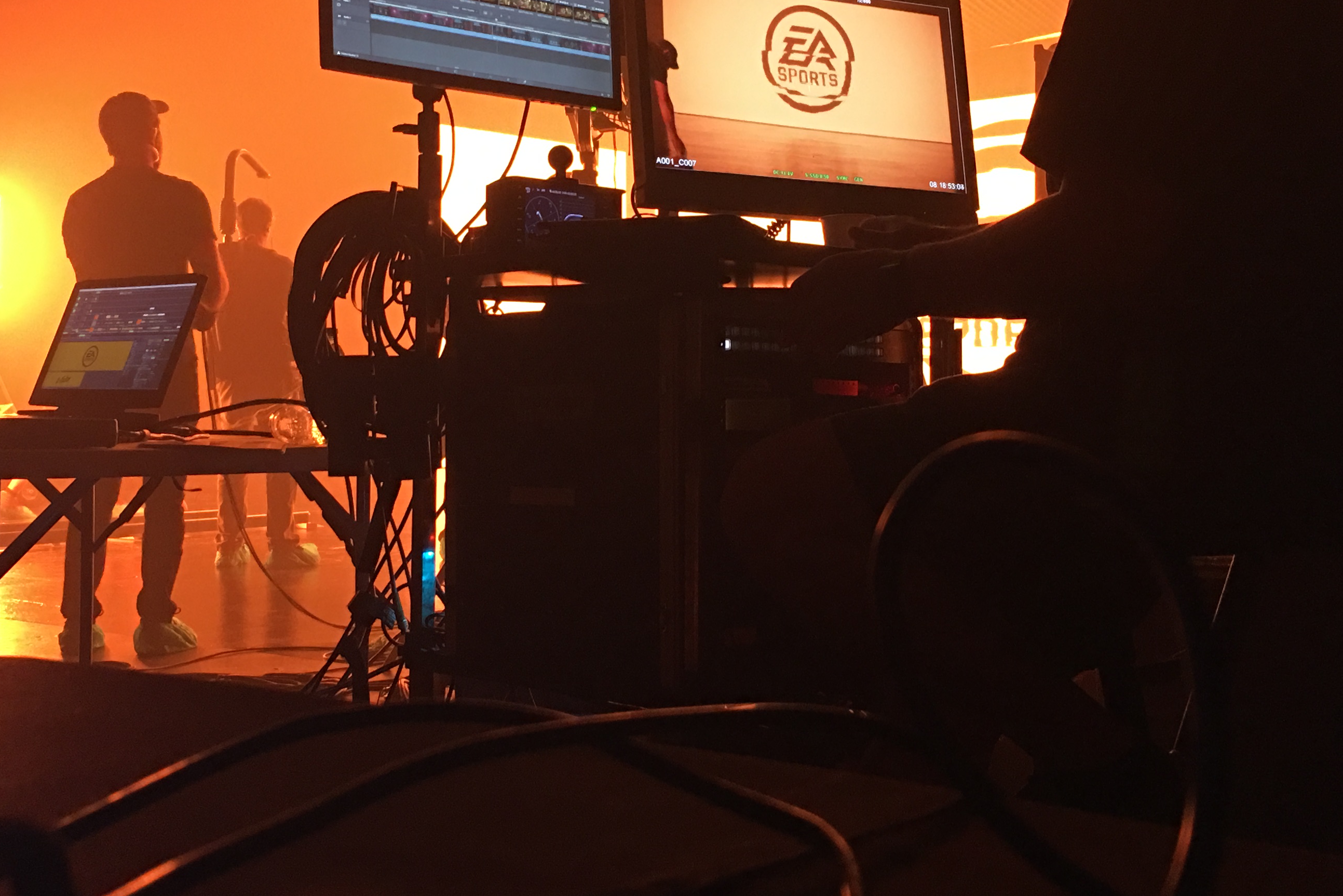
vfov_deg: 28.6
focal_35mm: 47
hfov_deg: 41.8
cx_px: 584
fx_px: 1753
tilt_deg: +2.2
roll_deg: -0.8
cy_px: 356
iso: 100
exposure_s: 1/15
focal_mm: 4.15
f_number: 2.2
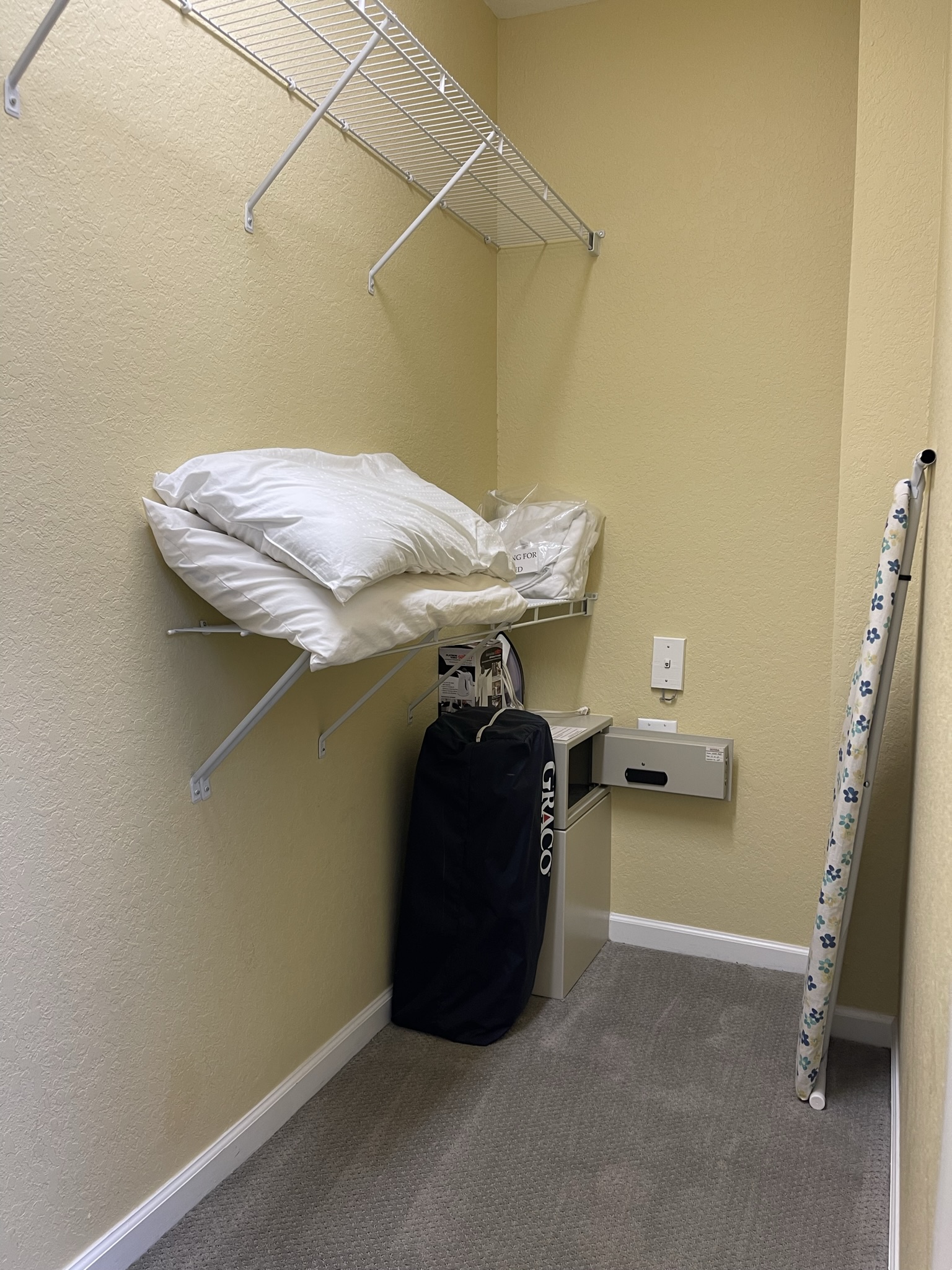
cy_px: 635
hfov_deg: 53.1
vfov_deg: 67.3
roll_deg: -0.1
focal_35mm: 26
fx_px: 953
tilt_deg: -5.7
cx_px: 476
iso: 80
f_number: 1.6
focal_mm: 5.1
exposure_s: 1/60
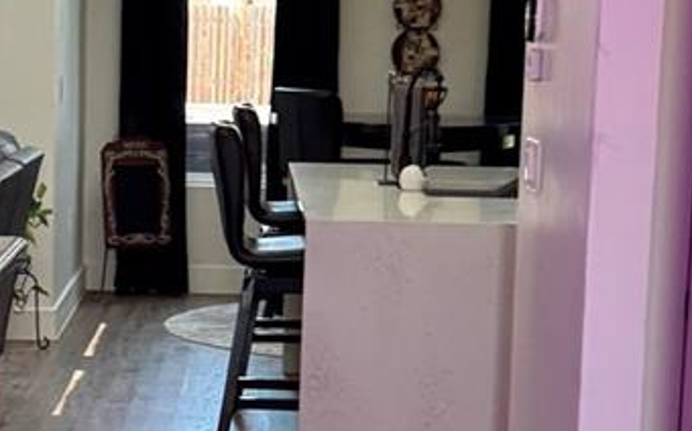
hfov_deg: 18.0
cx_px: 145
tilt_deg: -8.9
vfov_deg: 11.3
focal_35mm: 115
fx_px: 2167
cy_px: 335
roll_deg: -1.0
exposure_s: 1/60
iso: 320
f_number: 1.78
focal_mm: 6.76
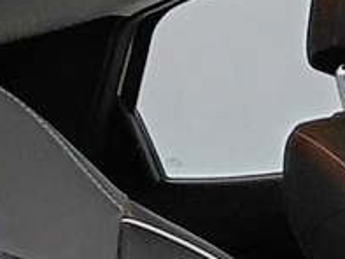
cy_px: 238
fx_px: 1167
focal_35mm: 117
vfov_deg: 12.6
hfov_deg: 14.0
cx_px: 706
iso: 250
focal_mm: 1.64
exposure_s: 1/33.3
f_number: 2.2
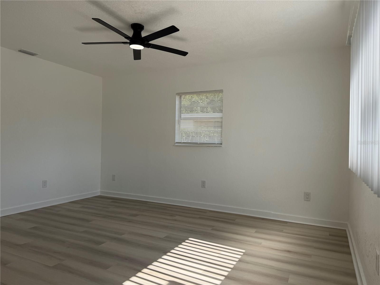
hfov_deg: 71.6
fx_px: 263
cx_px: 190
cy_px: 142
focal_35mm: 24
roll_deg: -0.5
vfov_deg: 56.8
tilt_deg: -0.8
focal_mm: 6.76
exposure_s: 1/1337
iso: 80
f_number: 1.78
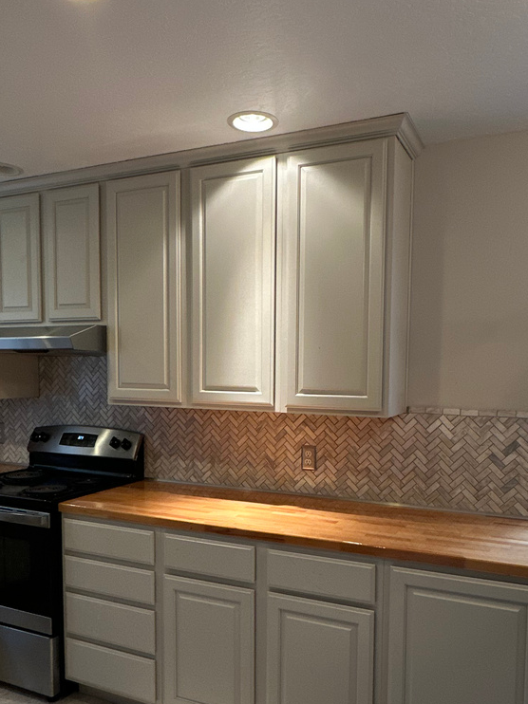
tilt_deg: -3.9
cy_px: 413
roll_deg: -1.3
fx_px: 590
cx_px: 273
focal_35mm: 29
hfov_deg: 48.2
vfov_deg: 61.3
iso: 250
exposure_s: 1/120
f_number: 2.2
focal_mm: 2.22
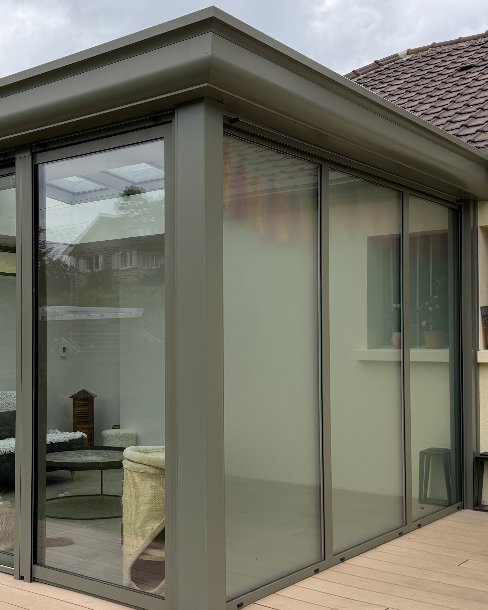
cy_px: 326
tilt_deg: +0.0
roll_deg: -0.3
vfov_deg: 42.0
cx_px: 147
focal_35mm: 44
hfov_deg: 33.7
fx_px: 794
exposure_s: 1/3953
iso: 100
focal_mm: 6.76
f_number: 1.78
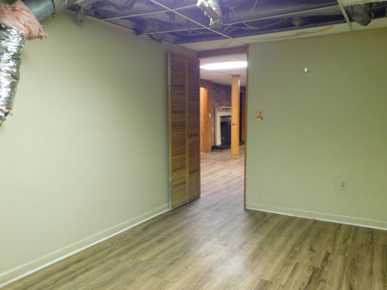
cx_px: 194
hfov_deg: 63.5
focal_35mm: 28
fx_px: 313
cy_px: 145
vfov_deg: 49.7
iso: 400
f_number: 3.2
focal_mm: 4.9
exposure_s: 1/20
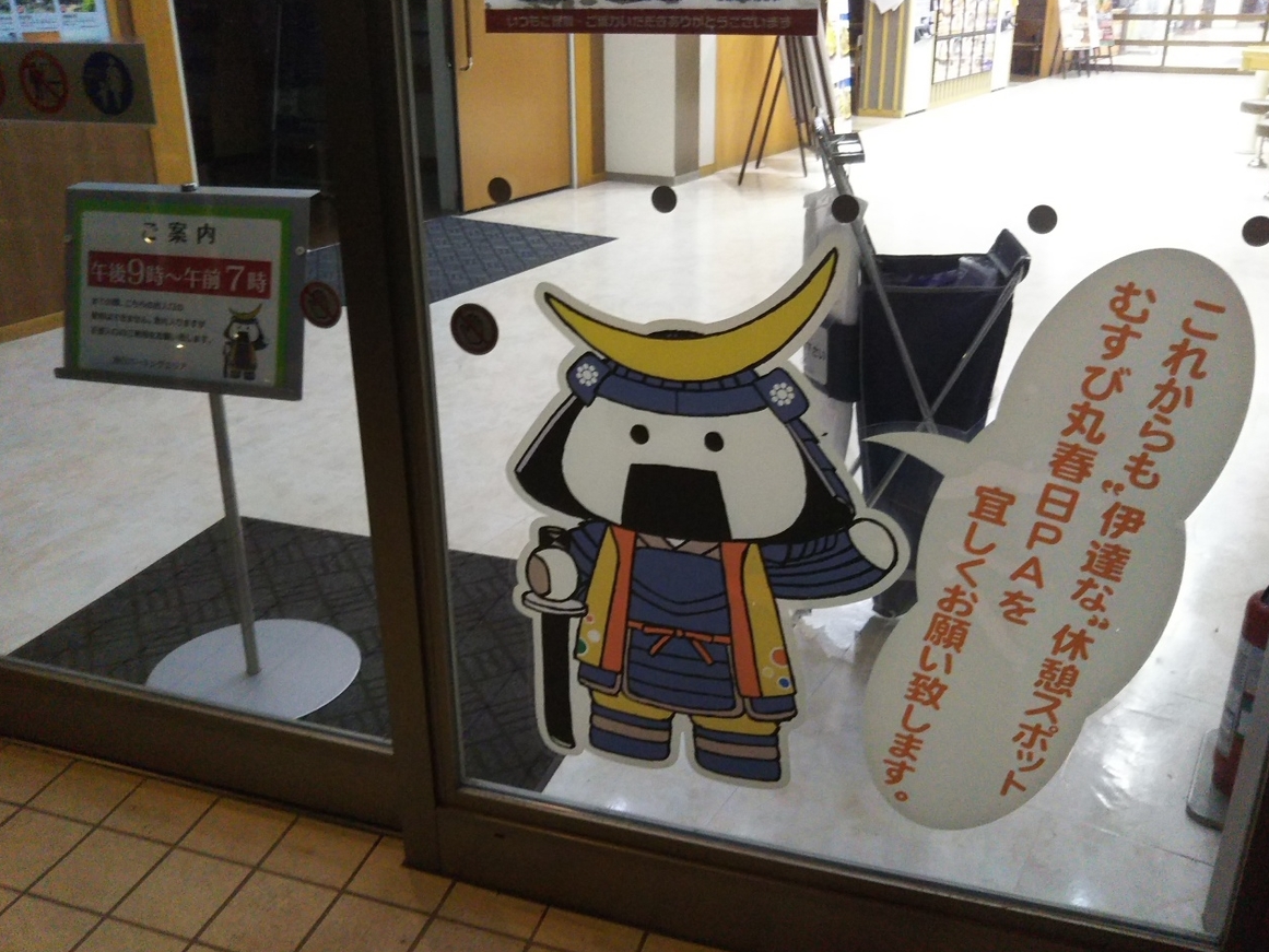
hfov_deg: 58.3
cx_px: 634
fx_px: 1137
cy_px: 463
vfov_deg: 45.4
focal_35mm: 31
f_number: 2.2
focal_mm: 4
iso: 250
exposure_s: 1/30
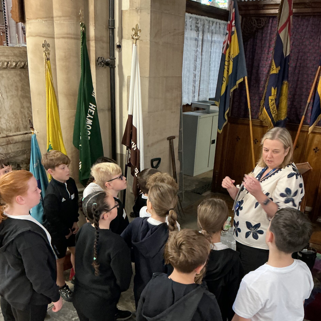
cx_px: 158
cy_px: 201
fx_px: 367
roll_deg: -1.0
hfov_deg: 47.2
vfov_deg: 46.8
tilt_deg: -22.1
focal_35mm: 35
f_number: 1.8
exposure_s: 1/30
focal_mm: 3
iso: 320
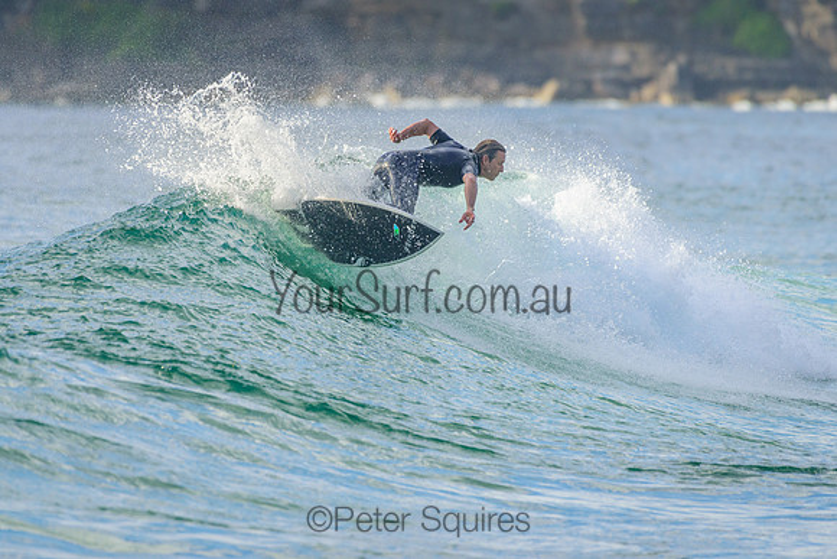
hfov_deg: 3.4
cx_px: 344
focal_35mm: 613
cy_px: 232
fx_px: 14258
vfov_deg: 2.2
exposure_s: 1/2000
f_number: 5.6
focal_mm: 500
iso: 450
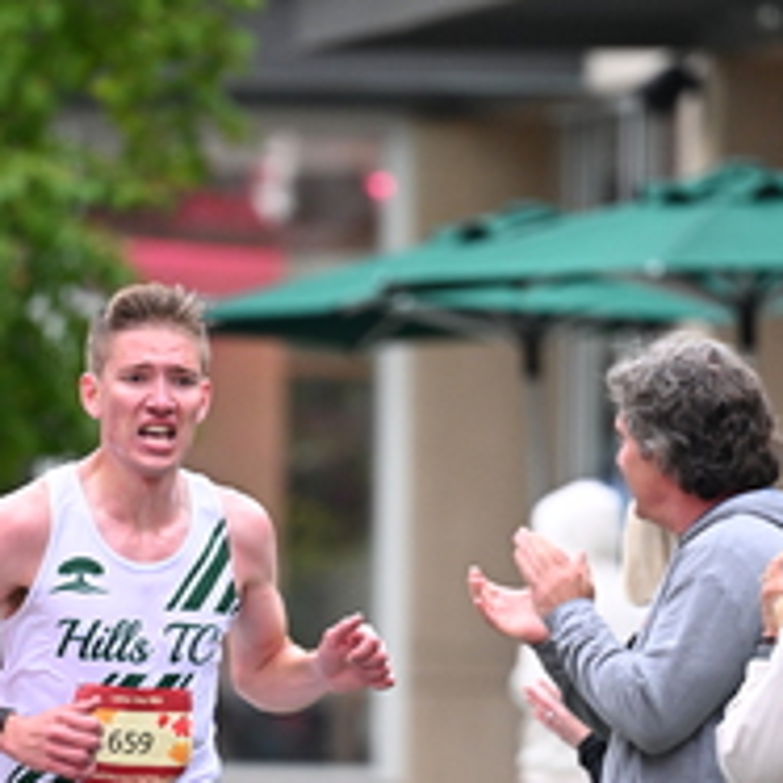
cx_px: 308
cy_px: 519
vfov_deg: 3.7
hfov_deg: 3.7
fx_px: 12130
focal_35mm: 474
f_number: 2.8
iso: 1600
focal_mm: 190
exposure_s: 1/800
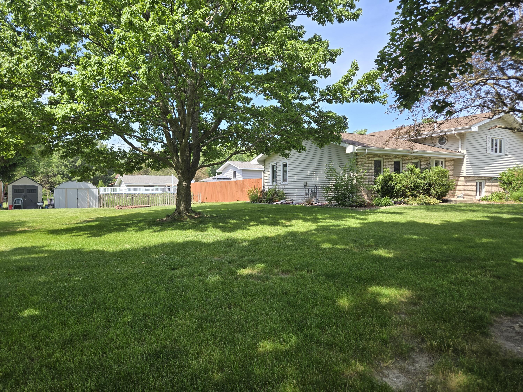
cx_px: 262
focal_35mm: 23
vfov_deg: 58.9
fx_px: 347
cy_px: 196
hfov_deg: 73.9
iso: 25
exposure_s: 1/664
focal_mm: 5.4
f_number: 1.8
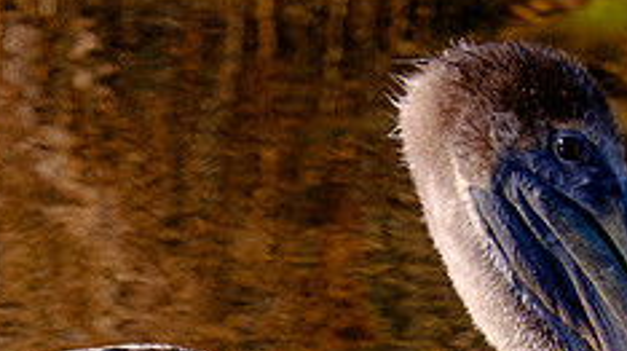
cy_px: 527
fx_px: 16806
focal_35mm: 1012
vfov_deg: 1.2
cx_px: 107
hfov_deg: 2.1
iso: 200
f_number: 4.8
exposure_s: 1/1000
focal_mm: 200
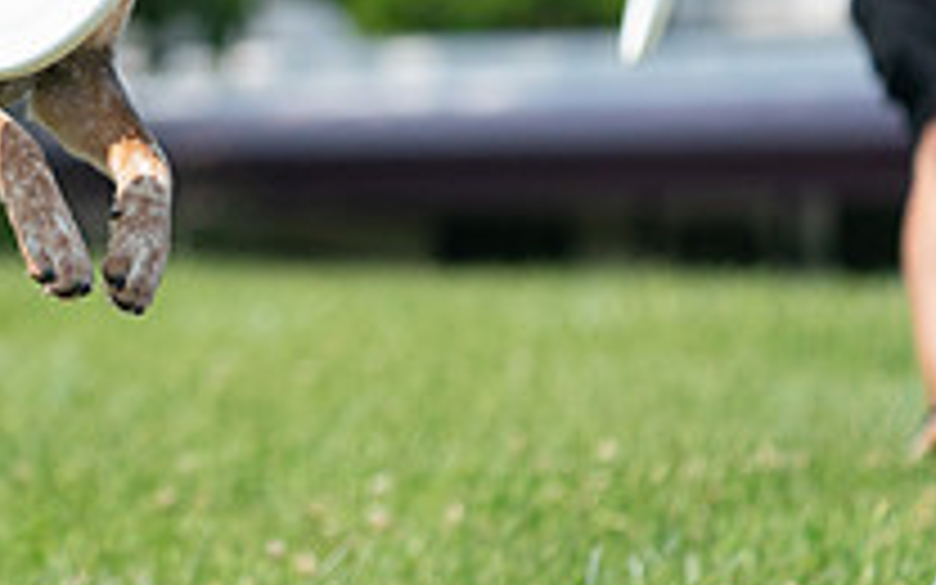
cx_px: -184
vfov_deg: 1.7
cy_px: -209
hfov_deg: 2.8
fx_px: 19310
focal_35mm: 757
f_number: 5.6
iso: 1250
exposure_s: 1/4000
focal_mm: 266
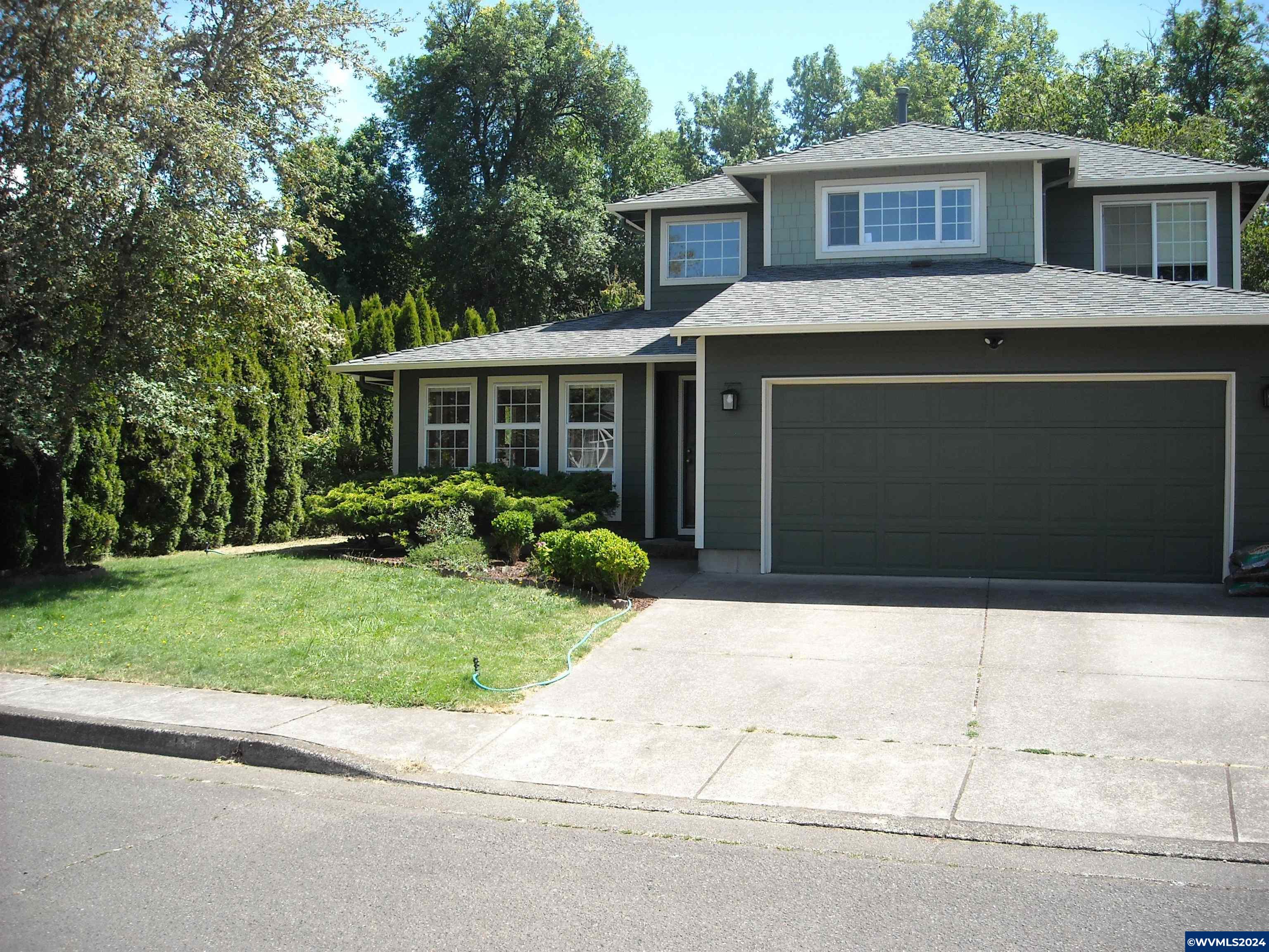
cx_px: 634
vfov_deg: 40.7
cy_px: 476
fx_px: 1283
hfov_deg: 52.6
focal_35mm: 35
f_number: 2.8
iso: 64
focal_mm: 5.7
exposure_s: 1/384
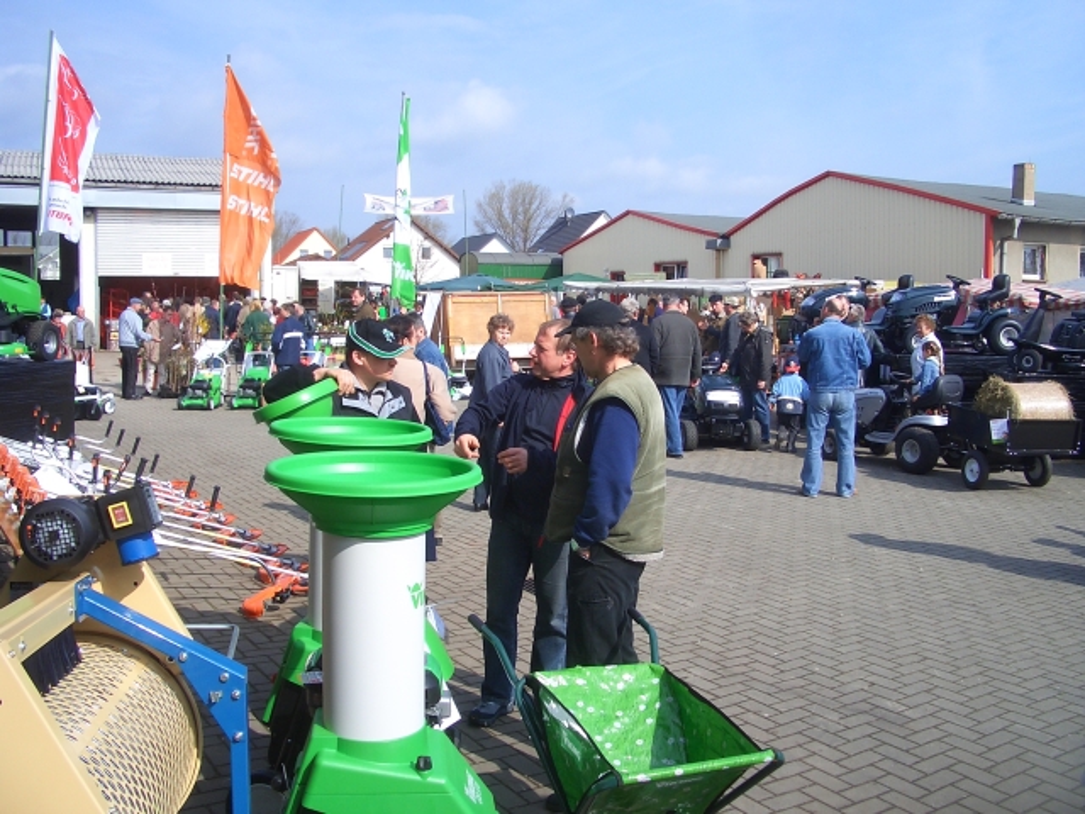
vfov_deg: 40.7
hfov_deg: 52.6
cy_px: 407
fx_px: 1097
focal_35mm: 35
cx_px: 542
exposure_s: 1/500
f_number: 4.3
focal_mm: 5.8
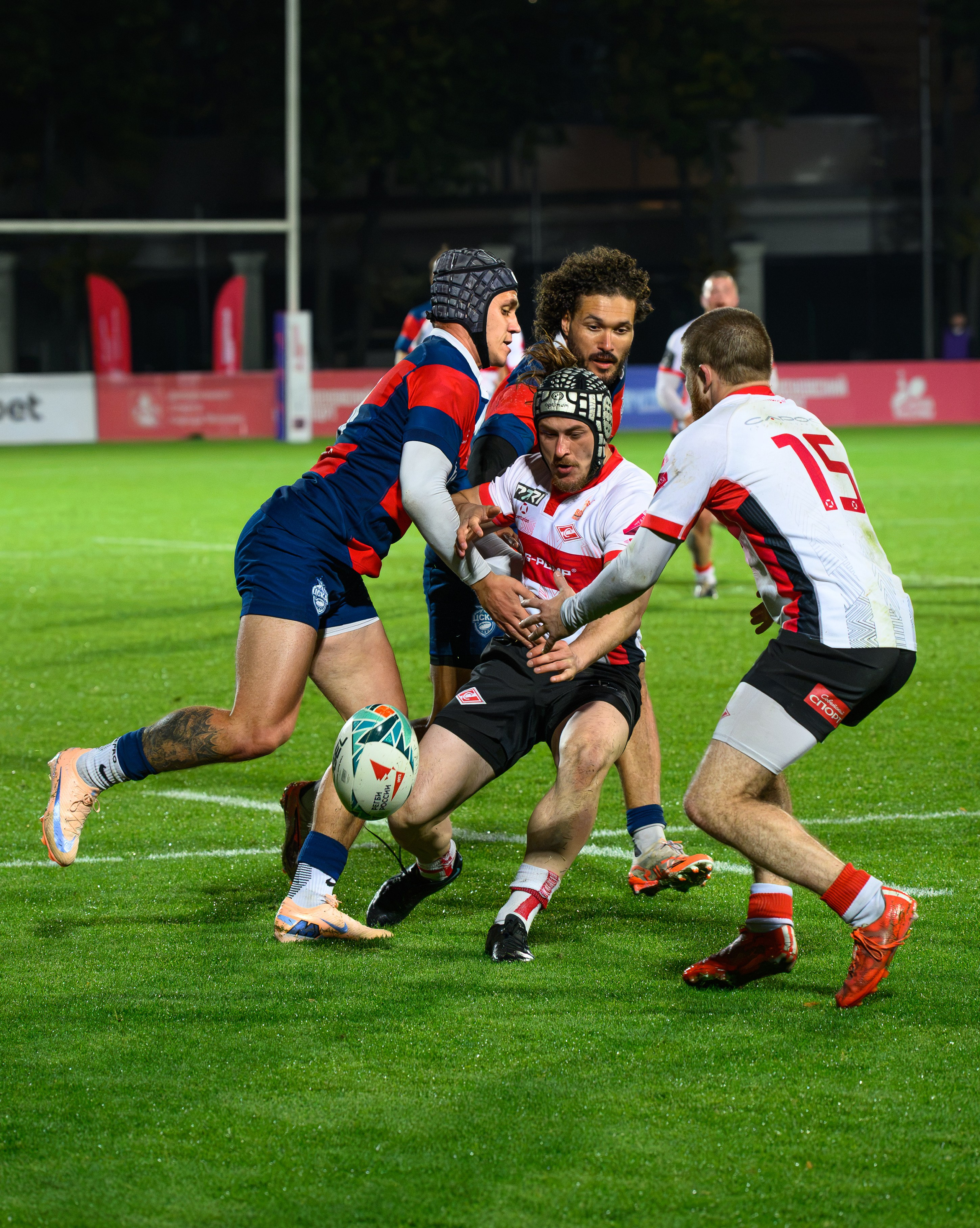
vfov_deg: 10.3
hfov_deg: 8.2
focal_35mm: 188
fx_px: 6818
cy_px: 546
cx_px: 475
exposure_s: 1/1600
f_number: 4.5
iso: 4000
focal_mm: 120
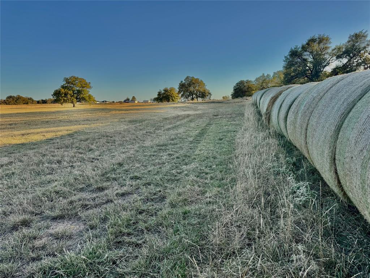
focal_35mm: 24
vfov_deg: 56.8
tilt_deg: -8.0
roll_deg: +0.6
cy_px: 139
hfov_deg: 71.6
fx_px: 257
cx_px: 185
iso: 80
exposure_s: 1/1869
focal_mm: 6.76
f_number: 1.78
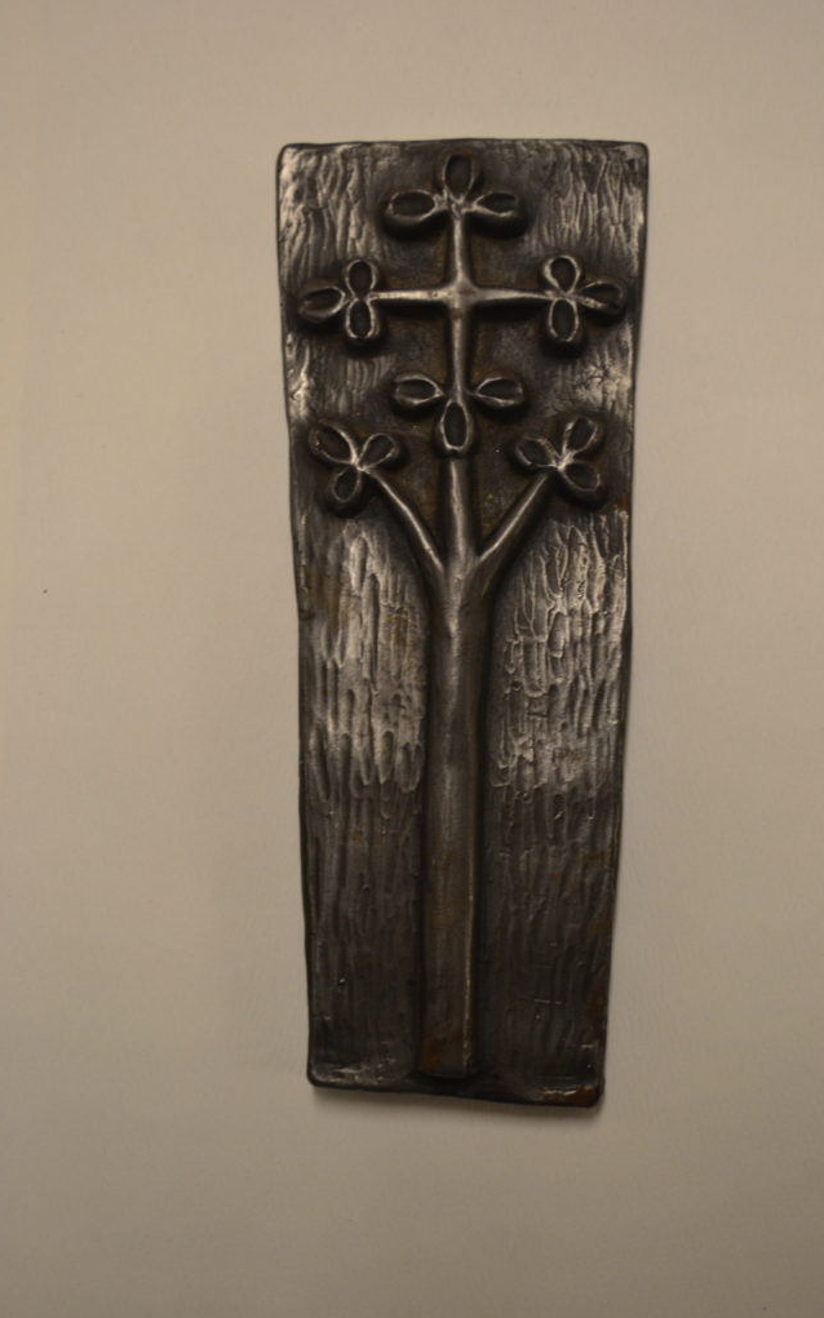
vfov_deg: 43.5
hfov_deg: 28.0
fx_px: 1653
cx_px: 428
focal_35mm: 46
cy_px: 660
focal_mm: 30
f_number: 4.5
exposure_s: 1/60
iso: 900
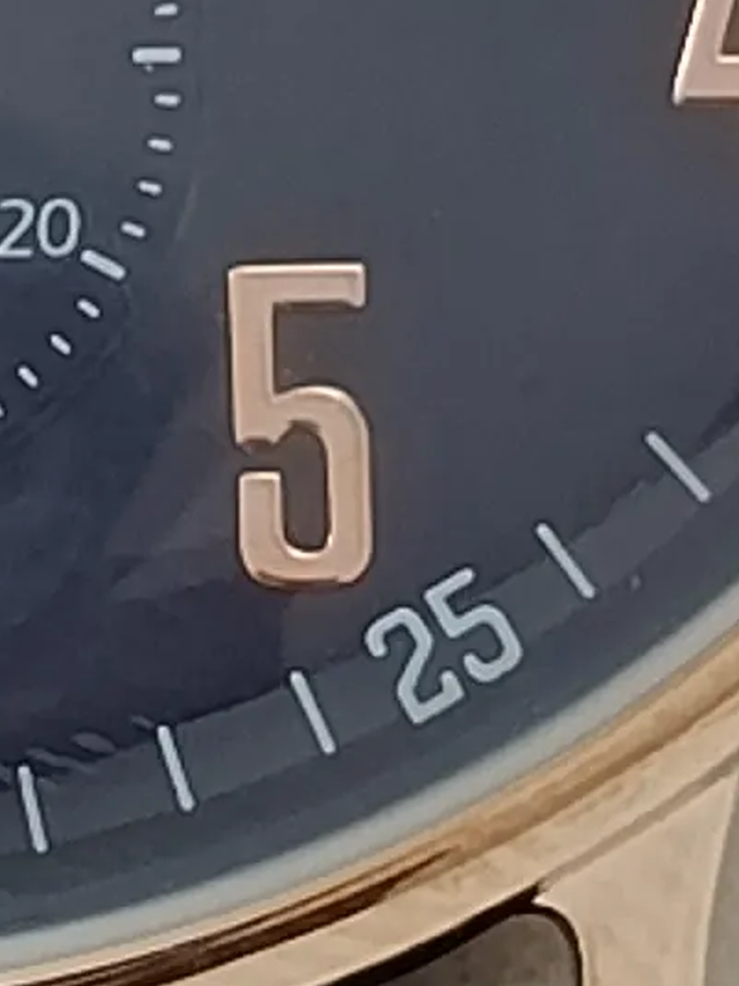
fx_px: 10223
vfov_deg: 5.5
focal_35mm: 359
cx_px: -177
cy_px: 398
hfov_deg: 4.1
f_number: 1.7
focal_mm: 5.24
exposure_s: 1/100
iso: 473
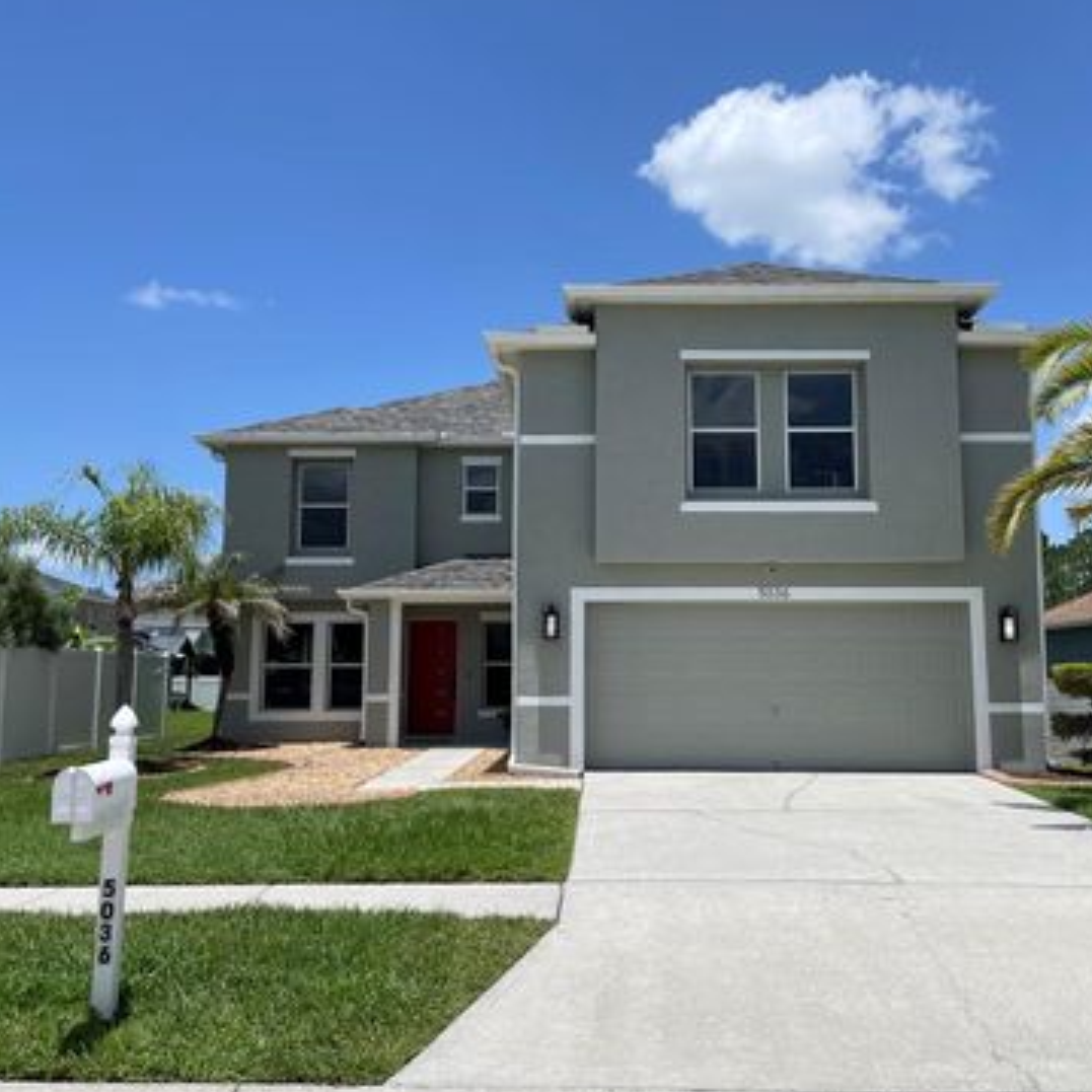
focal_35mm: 32
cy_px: 540
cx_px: 605
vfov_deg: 51.1
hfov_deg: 51.0
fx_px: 1142
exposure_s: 1/5291
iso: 32
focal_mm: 4.2
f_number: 1.6
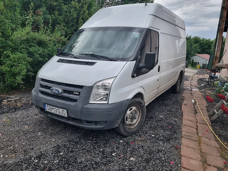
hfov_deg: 67.3
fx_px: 171
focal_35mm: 26
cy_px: 86
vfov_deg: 53.1
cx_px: 114
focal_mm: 5.4
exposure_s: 1/50
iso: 160
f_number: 1.8
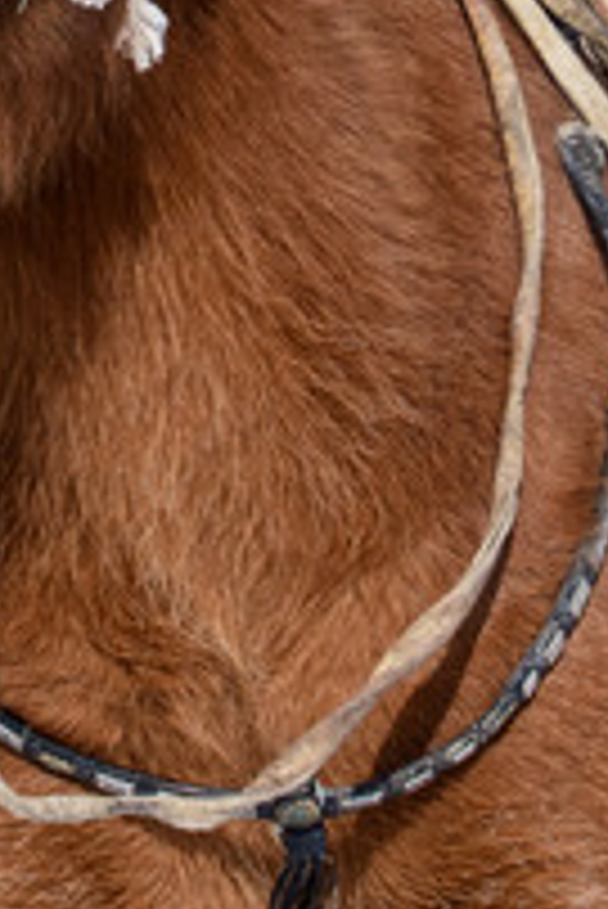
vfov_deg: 2.1
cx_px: 146
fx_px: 24428
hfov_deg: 1.4
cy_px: -645
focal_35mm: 966
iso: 900
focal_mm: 150
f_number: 10
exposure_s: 1/2000
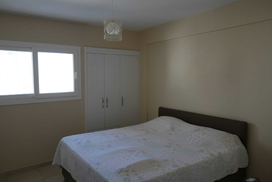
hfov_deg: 65.5
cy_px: 91
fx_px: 212
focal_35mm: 28
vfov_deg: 46.4
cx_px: 136
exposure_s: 1/60
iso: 160
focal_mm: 28
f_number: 4
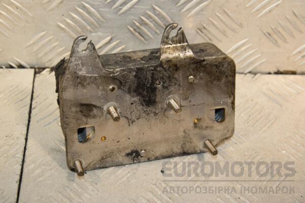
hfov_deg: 23.4
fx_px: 737
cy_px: 102
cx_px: 152
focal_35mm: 87
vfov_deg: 15.7
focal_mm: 58
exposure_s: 1/200
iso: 800
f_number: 5.6
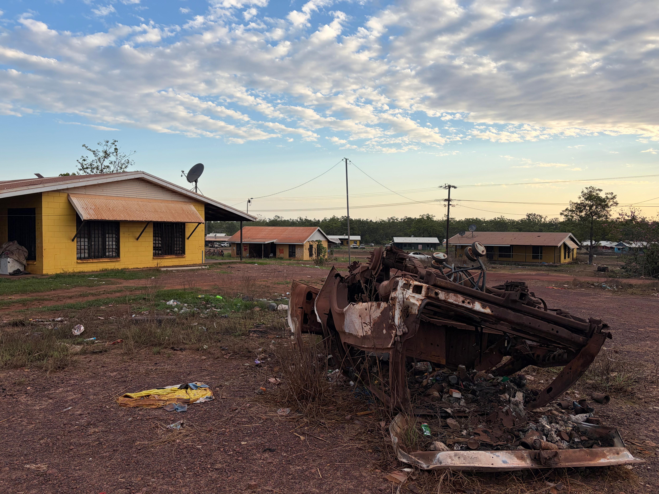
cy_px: 247
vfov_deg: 53.1
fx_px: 495
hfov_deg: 67.3
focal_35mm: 26
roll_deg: -0.9
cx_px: 330
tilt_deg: -1.9
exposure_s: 1/1239
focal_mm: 5.96
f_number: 1.6
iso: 50
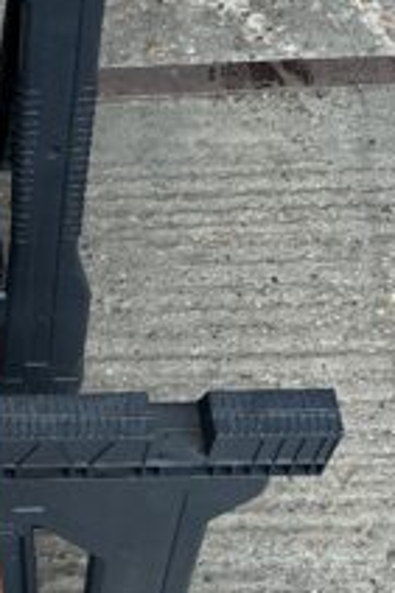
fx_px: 1253
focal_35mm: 76
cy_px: 278
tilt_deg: -62.6
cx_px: -146
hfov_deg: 16.7
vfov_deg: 26.7
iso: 40
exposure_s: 1/100
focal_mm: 3
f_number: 1.8
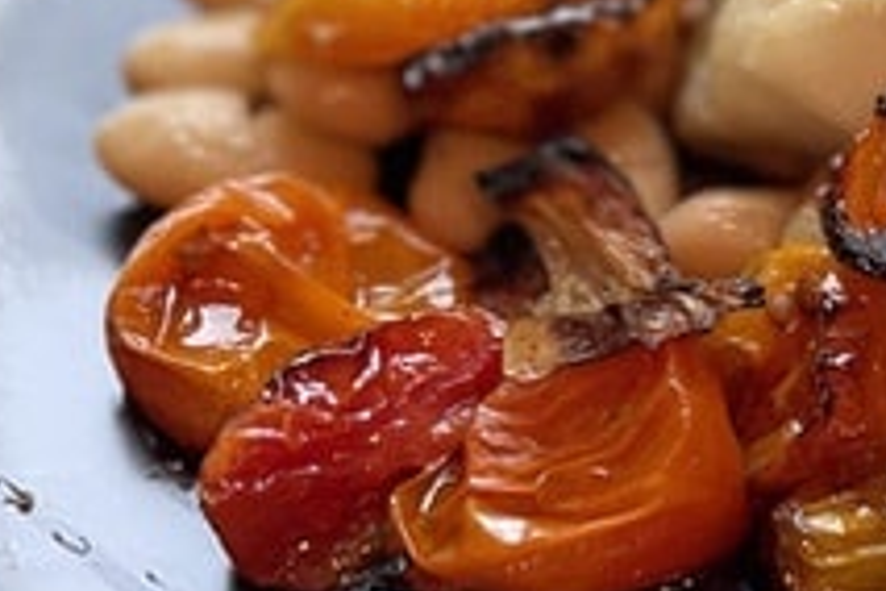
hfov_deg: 14.9
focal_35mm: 127
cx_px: 1352
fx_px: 3125
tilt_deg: -48.0
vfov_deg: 10.8
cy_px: 300
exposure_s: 1/60
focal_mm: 4.2
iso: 80
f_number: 1.6
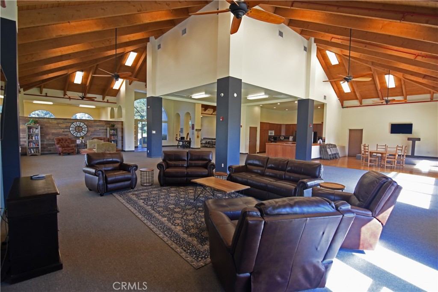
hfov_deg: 95.0
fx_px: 201
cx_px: 219
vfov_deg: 72.1
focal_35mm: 16
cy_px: 146
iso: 640
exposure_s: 1/100
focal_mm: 11
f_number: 4
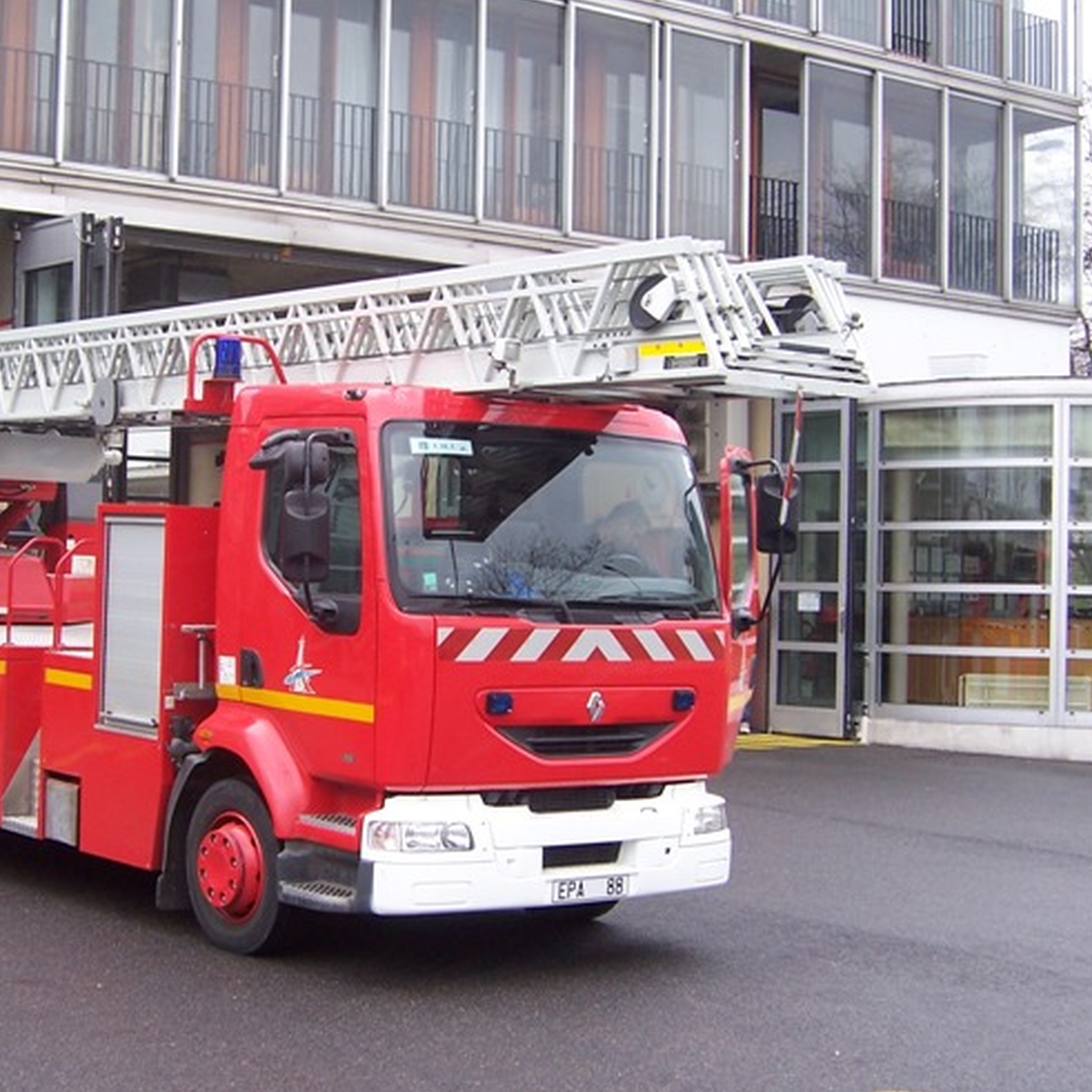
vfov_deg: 30.0
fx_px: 2034
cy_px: 547
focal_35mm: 57
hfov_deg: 29.9
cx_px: 391
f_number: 3.3
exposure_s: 1/90
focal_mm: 7.3
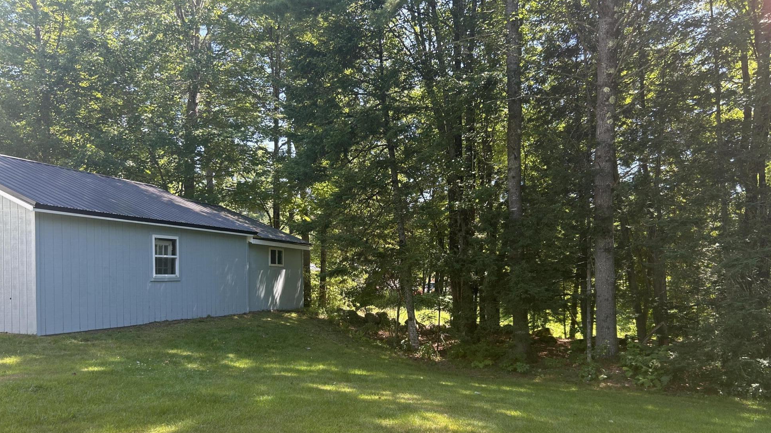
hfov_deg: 66.1
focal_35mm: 29
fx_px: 593
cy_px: 295
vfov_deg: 39.6
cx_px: 386
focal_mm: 5.7
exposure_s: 1/342
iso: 50
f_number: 1.5
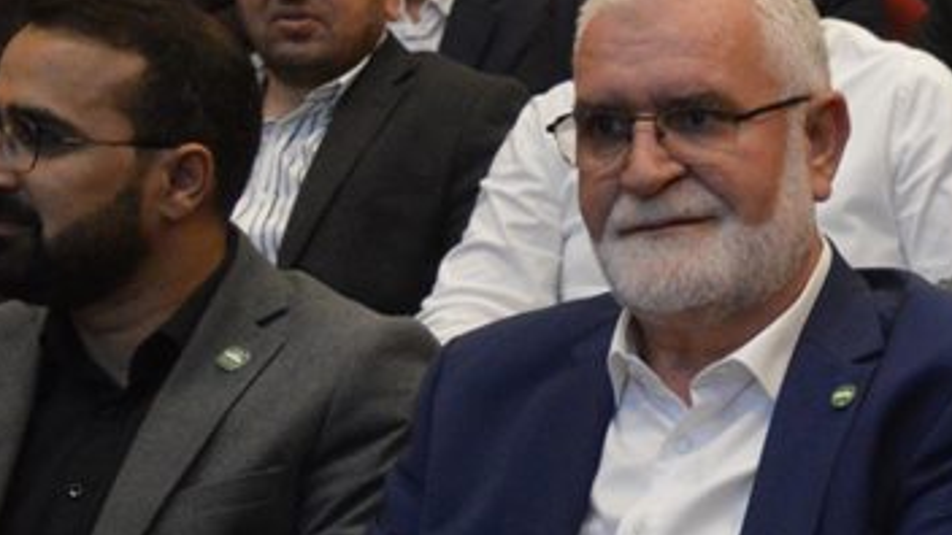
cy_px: 559
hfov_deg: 14.9
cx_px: 1790
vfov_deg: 9.9
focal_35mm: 122
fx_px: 3080
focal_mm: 20
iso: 1800
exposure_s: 1/15
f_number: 3.5
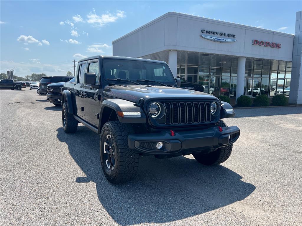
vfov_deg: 53.1
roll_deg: -0.8
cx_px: 151
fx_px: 227
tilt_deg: -8.2
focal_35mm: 26
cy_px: 113
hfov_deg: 67.3
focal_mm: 5.7
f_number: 1.5
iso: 50
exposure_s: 1/3257
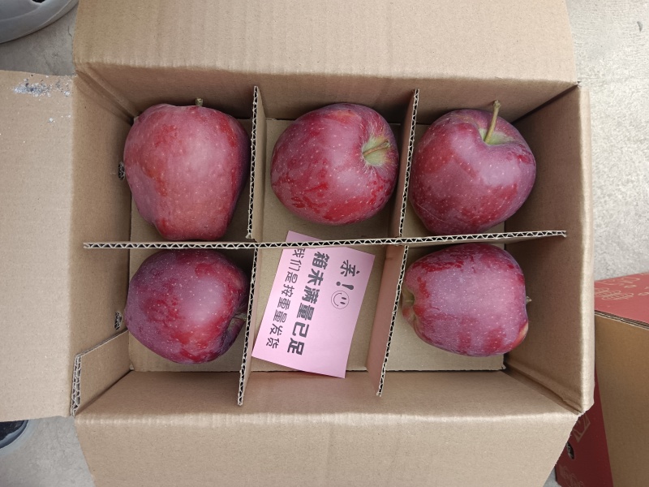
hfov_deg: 67.3
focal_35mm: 26
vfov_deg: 53.1
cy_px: 244
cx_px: 324
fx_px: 487
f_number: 1.8
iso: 266
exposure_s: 1/100
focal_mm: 4.05
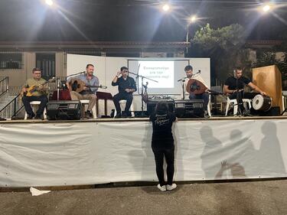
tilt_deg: +2.1
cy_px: 108
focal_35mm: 26
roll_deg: +1.7
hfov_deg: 67.3
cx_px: 144
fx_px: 215
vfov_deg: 53.0
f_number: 1.6
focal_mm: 4.2
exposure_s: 1/50
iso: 250
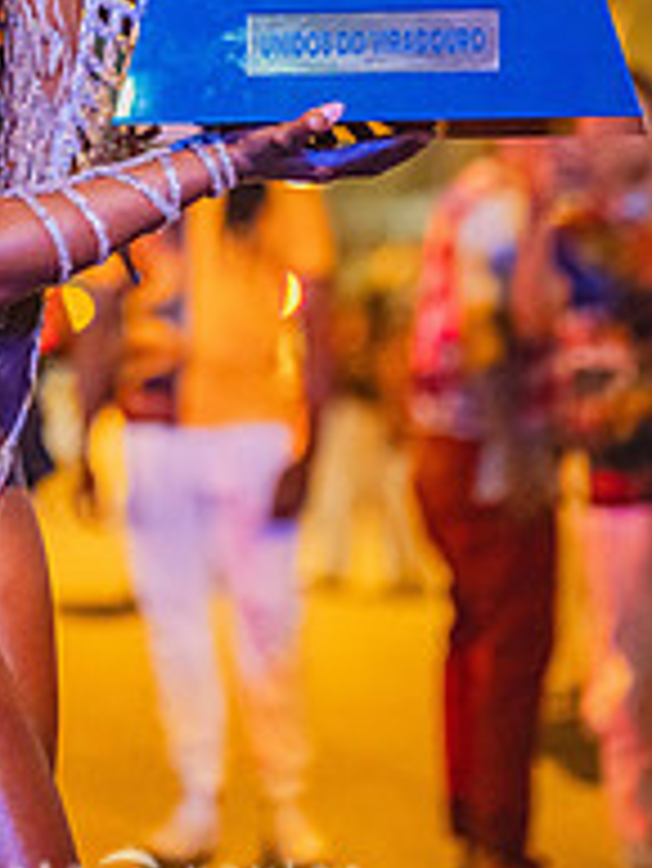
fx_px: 2810
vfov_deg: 17.1
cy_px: -54
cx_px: 126
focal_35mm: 112
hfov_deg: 13.2
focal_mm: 50
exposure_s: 1/250
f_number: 1.2
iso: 6400
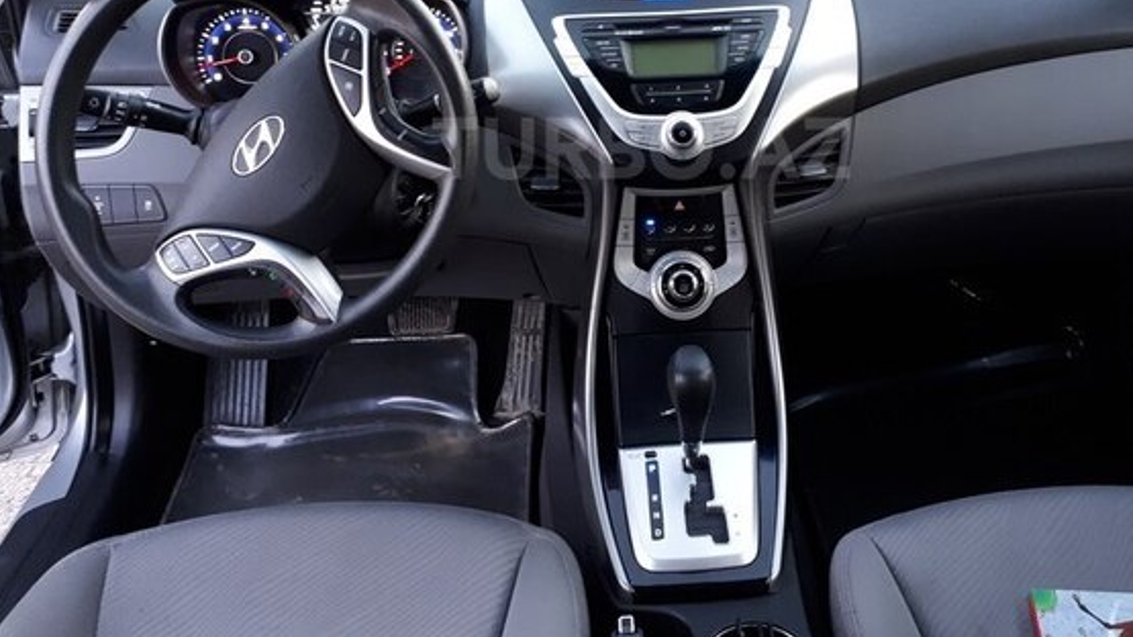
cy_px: 148
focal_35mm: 35
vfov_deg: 33.0
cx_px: 641
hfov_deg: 56.4
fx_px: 1051
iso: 250
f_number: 1.9
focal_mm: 3.6
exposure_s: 1/17
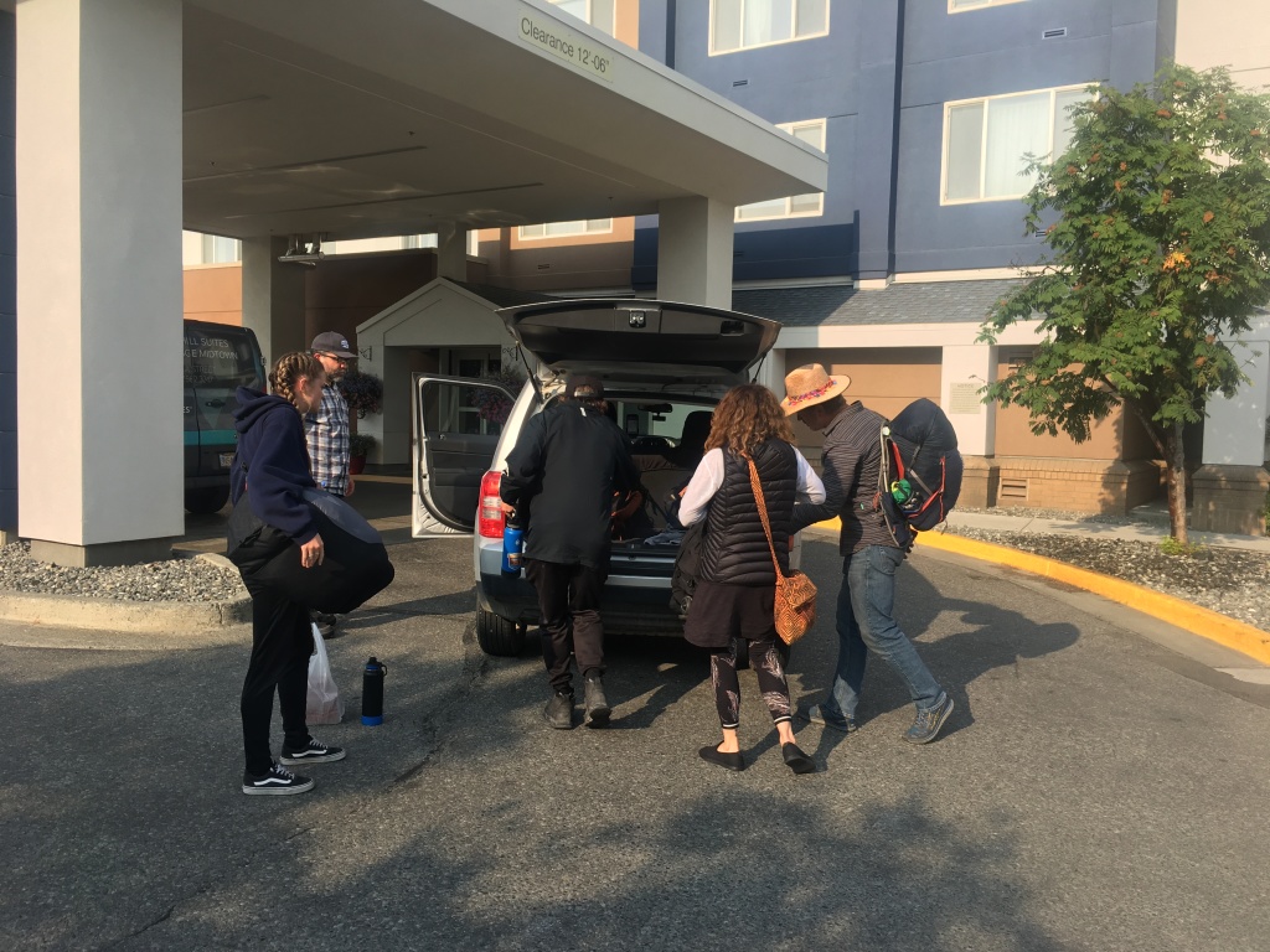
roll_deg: -0.6
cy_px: 476
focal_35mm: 29
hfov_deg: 61.7
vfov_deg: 48.2
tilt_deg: -3.7
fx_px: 1064
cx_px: 635
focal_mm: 4.15
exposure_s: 1/746
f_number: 2.2
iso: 25
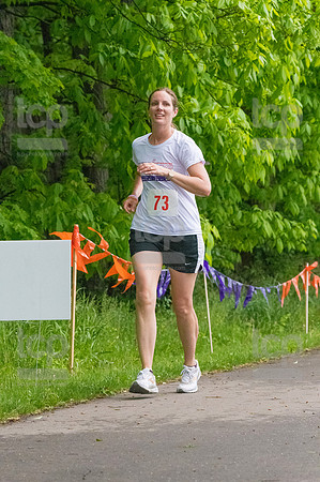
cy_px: 241
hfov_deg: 8.7
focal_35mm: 157
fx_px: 2098
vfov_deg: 13.1
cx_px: 160
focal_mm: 105
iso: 6400
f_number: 5.6
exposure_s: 1/1250
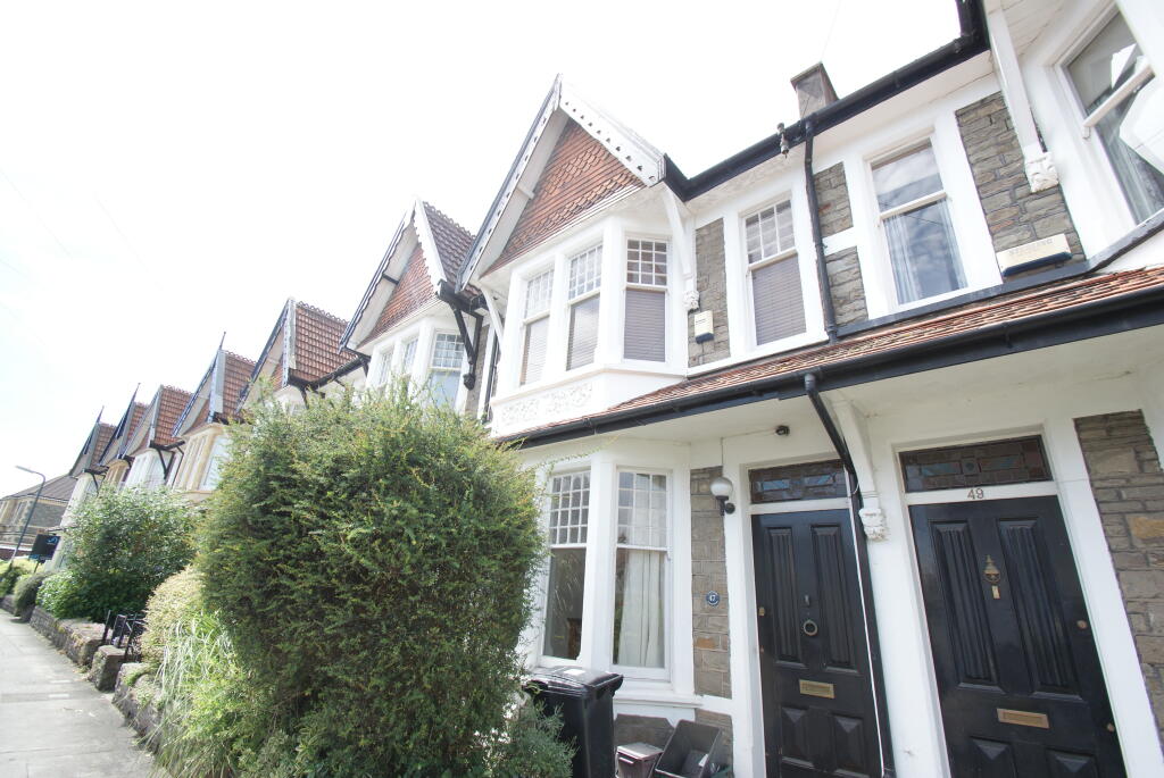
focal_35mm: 15
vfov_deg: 77.5
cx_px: 582
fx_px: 485
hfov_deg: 100.3
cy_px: 389
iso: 100
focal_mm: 10
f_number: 8
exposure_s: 1/60
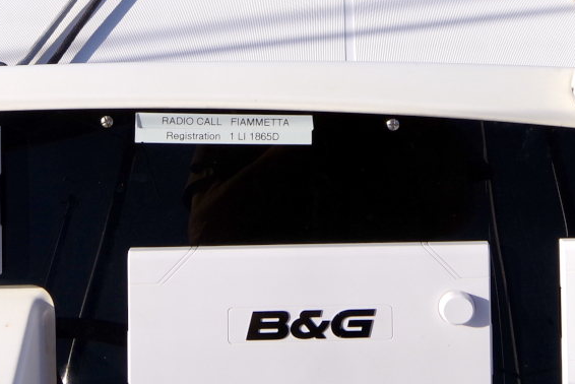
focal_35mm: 58
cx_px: 349
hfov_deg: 34.3
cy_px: 13
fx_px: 927
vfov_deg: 22.6
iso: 200
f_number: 13
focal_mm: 15
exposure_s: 1/250
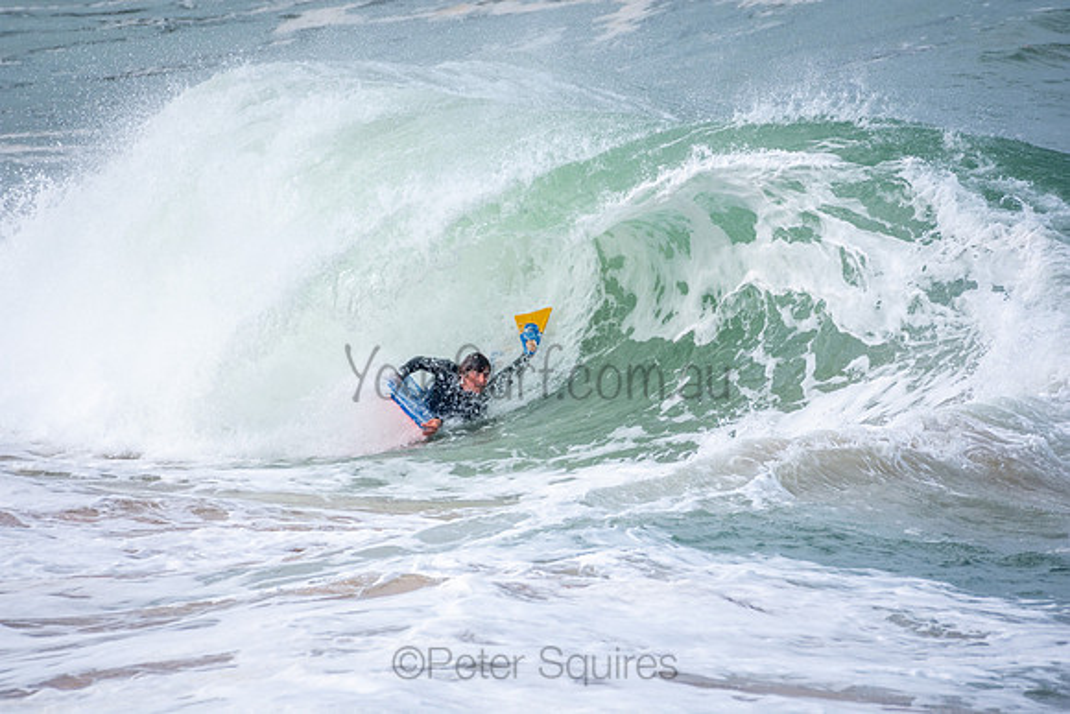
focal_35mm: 750
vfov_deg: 1.8
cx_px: 535
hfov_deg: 2.7
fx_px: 22296
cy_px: 357
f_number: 5.6
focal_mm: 500
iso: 220
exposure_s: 1/1000
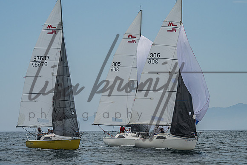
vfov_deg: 8.4
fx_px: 1120
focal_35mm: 163
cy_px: 87
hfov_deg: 12.6
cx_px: 127
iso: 500
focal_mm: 120
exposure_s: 1/5000
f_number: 6.7
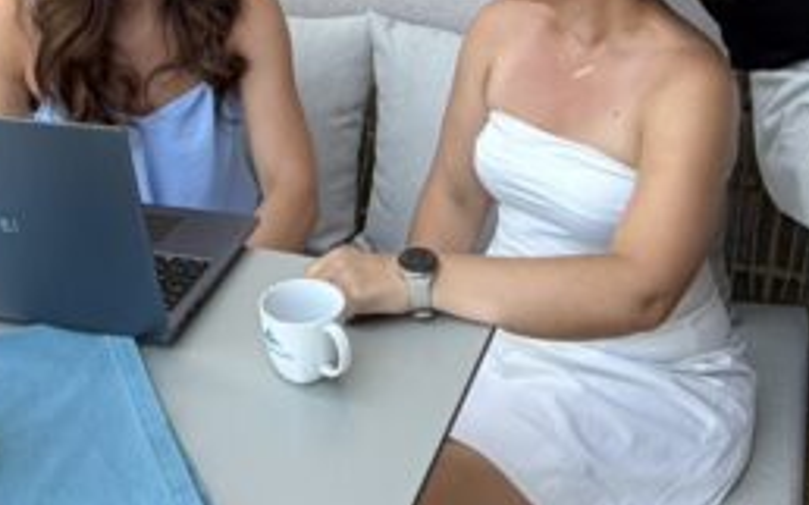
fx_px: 1300
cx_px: 304
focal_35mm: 59
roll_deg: +3.3
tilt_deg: -18.5
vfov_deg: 21.3
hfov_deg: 34.4
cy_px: 6
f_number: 2.2
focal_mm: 2.22
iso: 40
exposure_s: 1/137
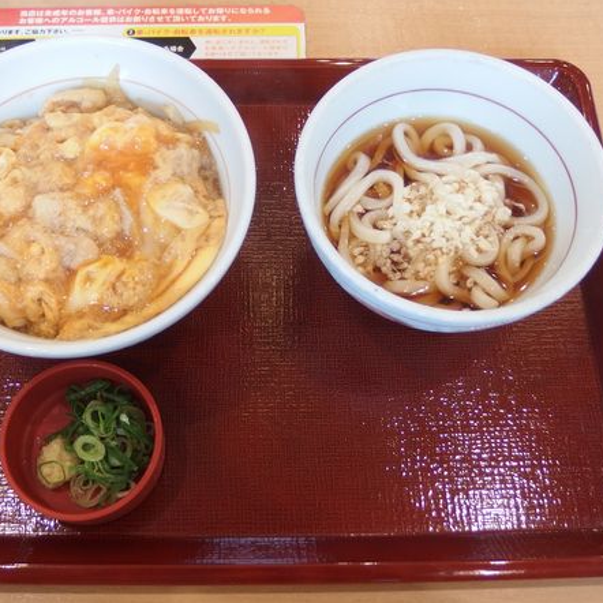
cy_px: 304
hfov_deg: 40.0
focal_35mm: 42
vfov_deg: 40.0
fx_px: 828
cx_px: 267
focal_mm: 6.2
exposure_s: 1/100
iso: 100
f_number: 2
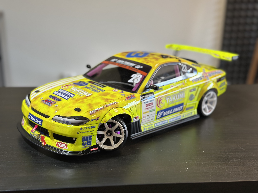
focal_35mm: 48
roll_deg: -2.2
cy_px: 96
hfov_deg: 39.7
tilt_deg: -18.2
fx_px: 358
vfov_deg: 30.3
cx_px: 129
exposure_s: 1/50
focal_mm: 6.86
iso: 64
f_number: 1.78
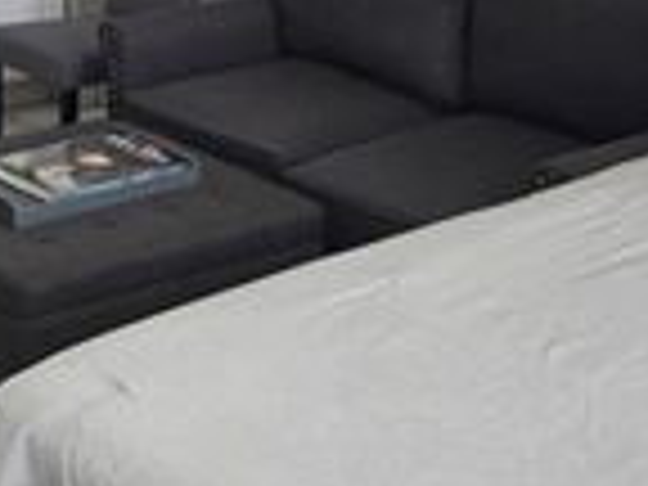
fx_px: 1498
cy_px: -29
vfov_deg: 17.9
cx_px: -90
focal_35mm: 80
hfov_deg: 22.8
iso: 100
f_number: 1.8
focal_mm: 5.4
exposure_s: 1/60
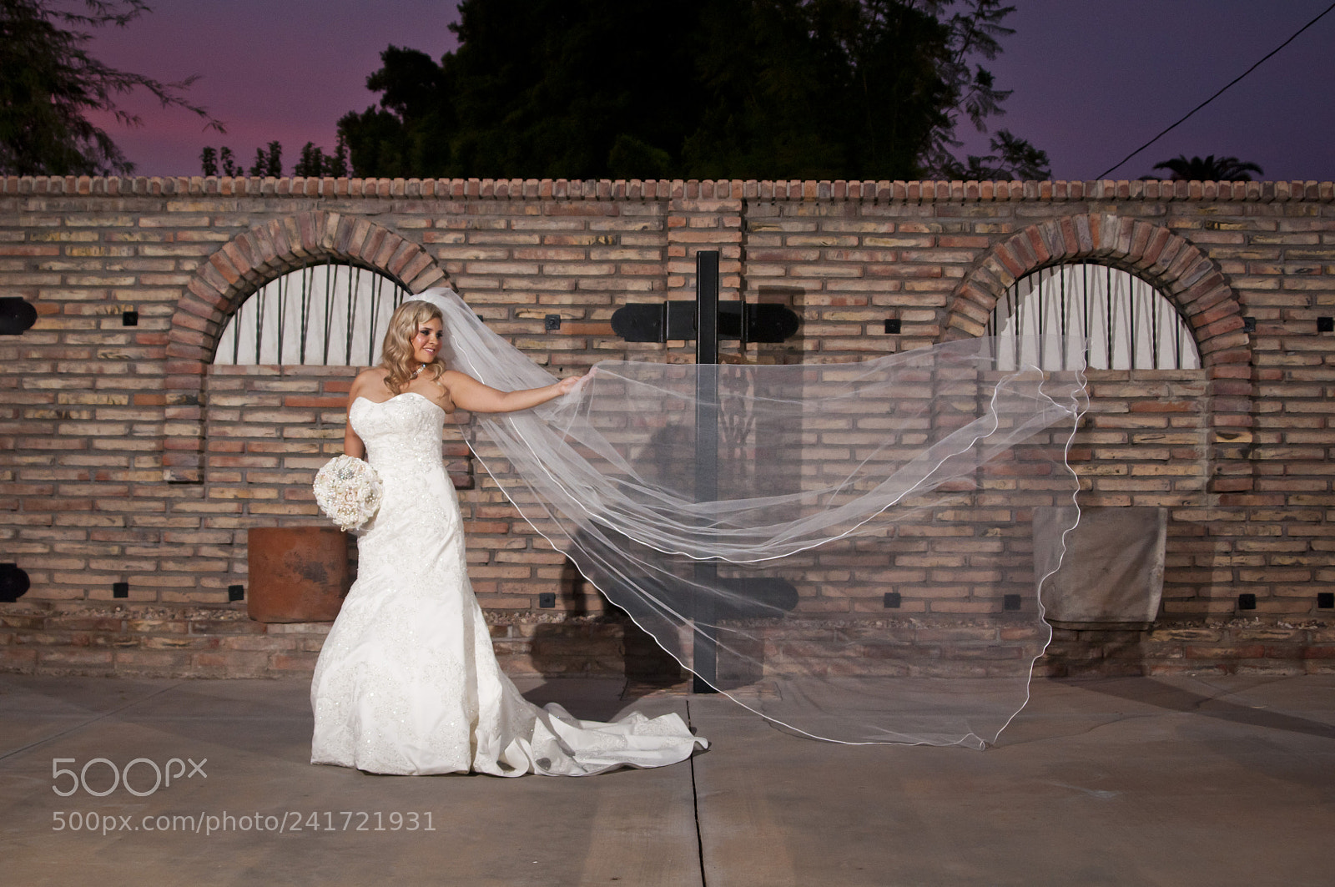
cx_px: 668
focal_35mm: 48
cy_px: 444
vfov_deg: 28.0
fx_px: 1778
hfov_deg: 41.2
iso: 400
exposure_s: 1/125
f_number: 3.8
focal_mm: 32
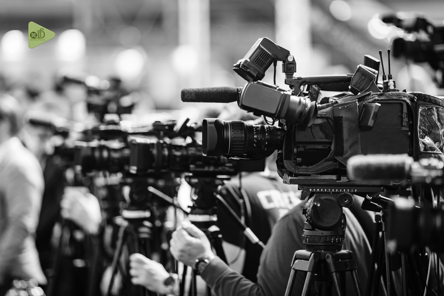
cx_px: 222
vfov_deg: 10.2
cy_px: 148
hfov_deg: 15.2
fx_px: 1665
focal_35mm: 135
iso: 200
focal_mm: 135
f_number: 2
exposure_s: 1/125
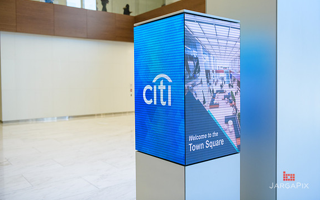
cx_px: 161
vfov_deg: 38.3
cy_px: 92
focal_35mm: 33
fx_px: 288
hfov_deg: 58.1
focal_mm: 32
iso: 1600
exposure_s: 1/1250
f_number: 3.2
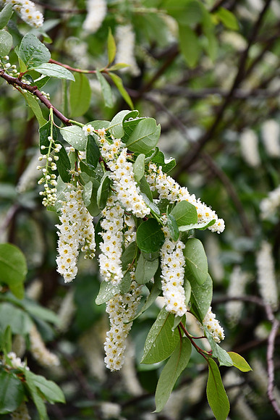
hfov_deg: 6.8
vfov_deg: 10.2
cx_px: 140
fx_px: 2355
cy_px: 210
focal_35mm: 202
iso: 800
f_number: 5.6
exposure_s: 1/400
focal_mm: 135
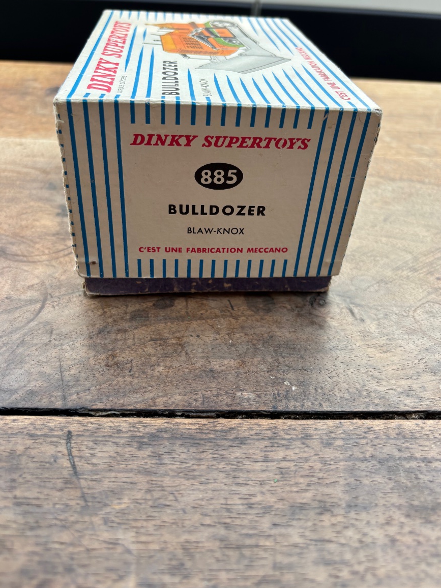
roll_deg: -5.1
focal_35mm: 27
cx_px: 218
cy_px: 285
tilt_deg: -38.4
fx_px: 459
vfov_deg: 65.3
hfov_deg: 51.4
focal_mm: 5.96
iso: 50
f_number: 1.6
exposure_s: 1/742
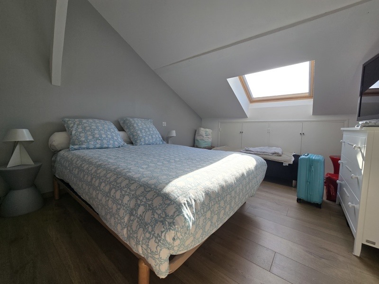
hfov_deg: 106.2
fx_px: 142
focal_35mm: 13
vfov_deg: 89.9
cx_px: 190
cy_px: 142
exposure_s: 1/200
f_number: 2.2
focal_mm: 2.2
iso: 50
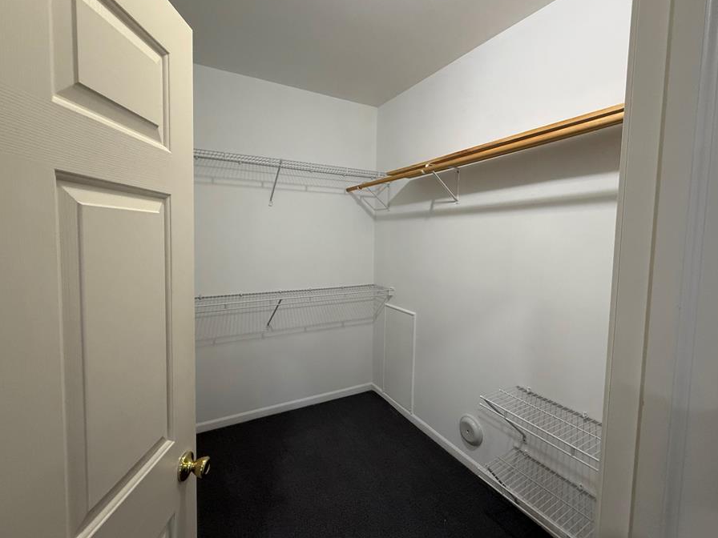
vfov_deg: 78.1
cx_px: 358
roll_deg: -1.6
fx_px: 332
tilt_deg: -3.6
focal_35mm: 16
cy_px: 257
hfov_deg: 94.5
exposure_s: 1/120
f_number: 2.2
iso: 320
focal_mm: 2.22
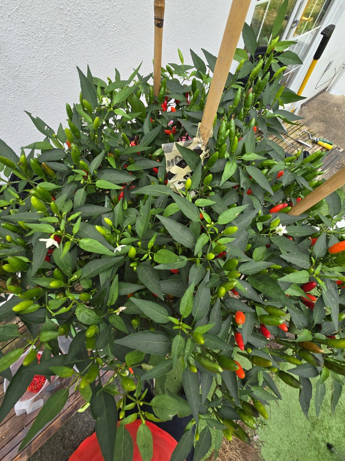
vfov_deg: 106.2
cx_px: 172
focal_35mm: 13
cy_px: 230
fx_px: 173
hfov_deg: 89.9
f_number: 2.2
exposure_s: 1/545
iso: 50
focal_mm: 2.2
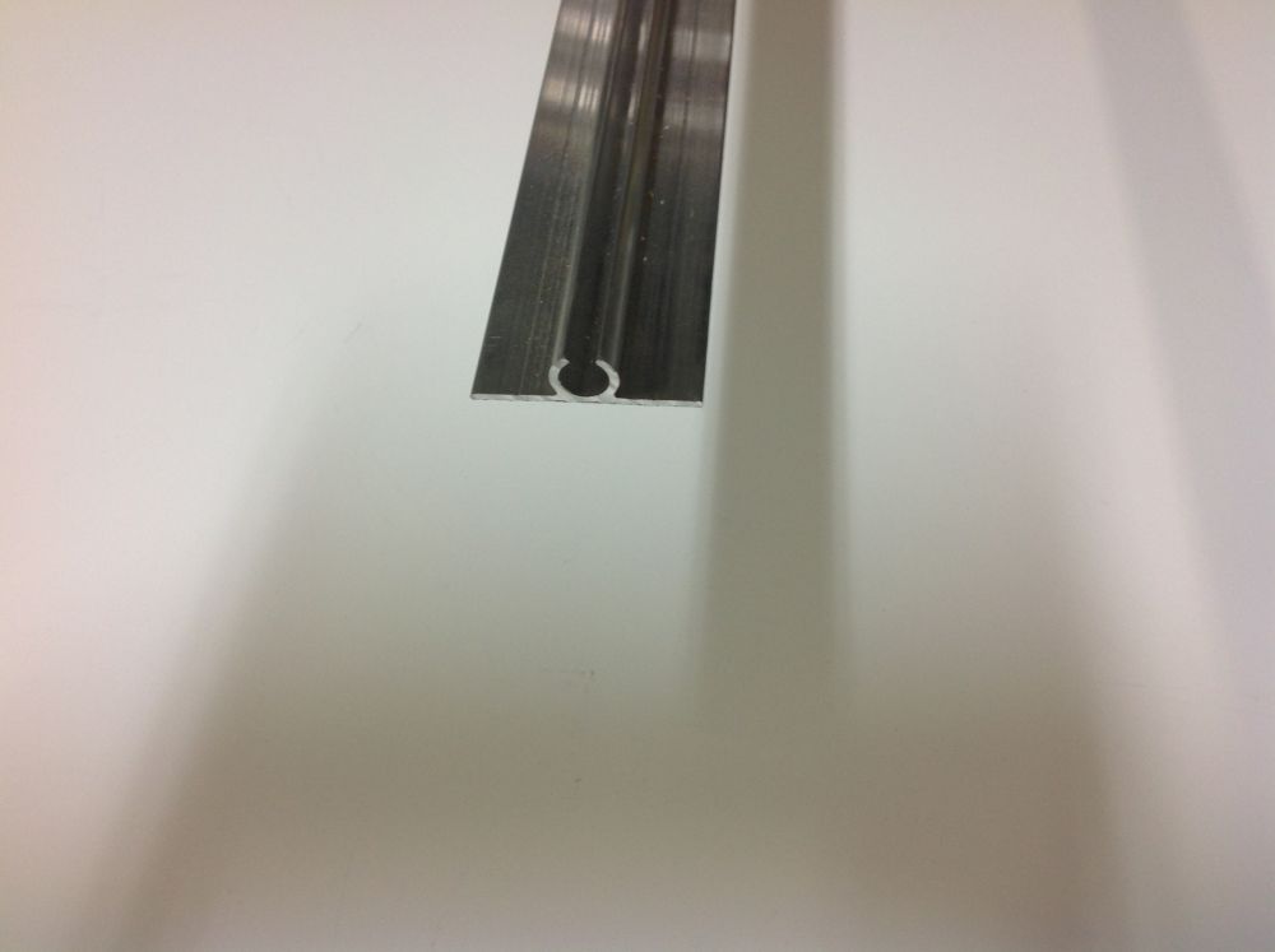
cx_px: 638
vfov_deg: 40.6
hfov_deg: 52.7
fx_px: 1287
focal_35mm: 35
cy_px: 476
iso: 64
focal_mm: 4.28
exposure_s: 1/17
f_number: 2.4
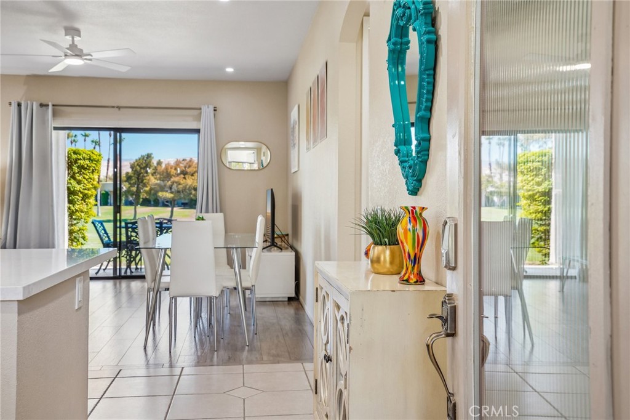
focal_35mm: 35
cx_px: 315
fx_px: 612
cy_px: 210
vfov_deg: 37.8
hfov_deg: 54.4
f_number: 8
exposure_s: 1/30
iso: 400
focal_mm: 35
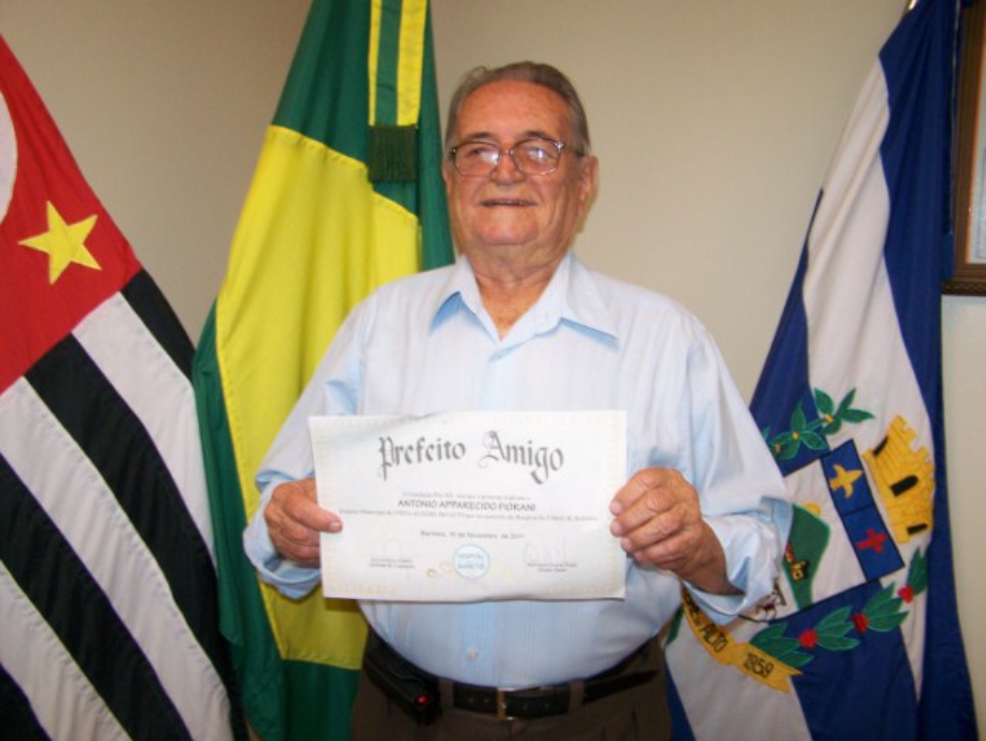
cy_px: 370
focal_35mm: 38
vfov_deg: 37.8
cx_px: 493
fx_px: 1083
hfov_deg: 49.0
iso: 160
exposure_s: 1/60
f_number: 2.8
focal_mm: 6.3
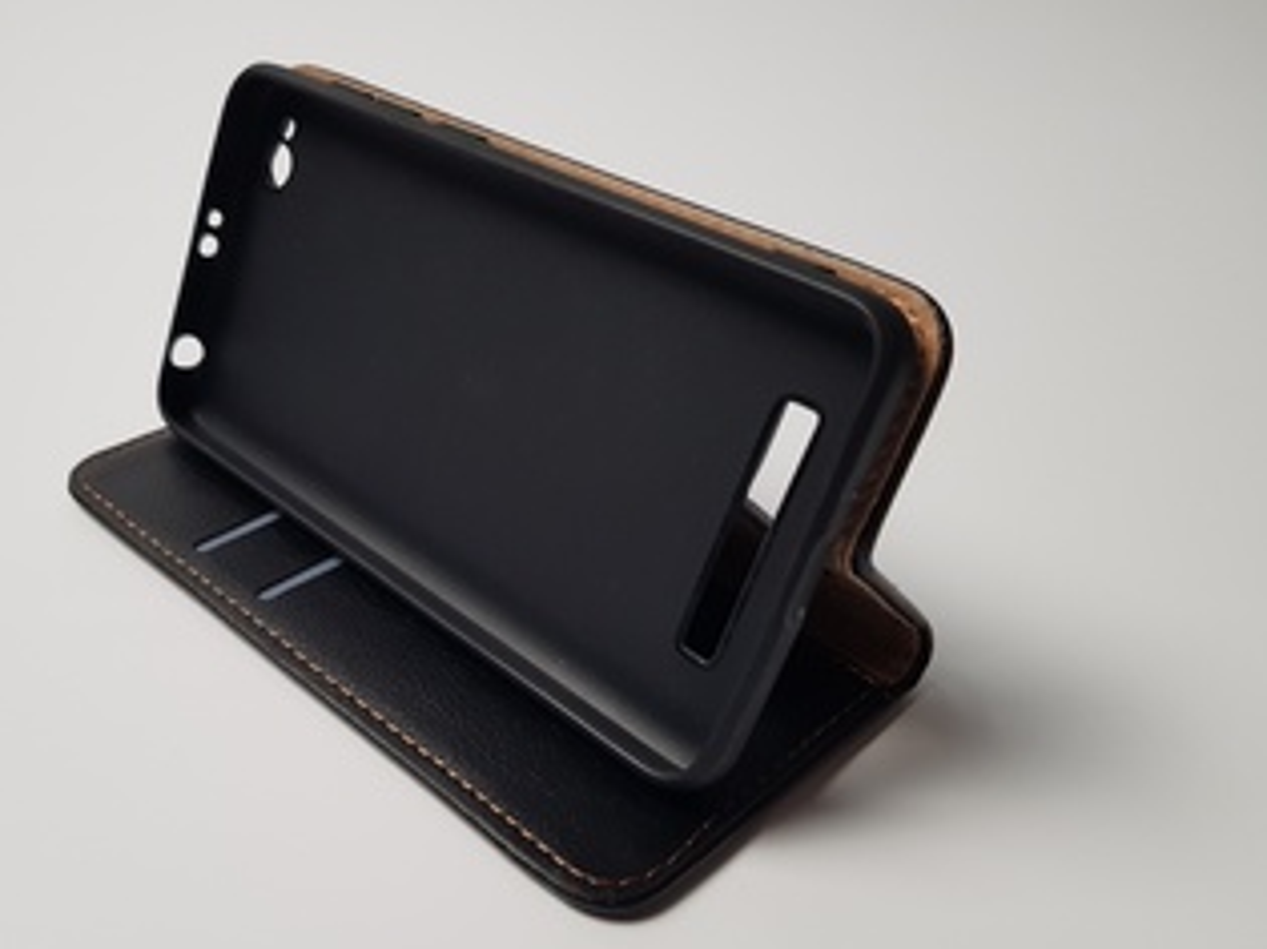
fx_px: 1207
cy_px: 567
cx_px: 499
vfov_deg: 42.7
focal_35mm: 33
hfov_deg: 54.9
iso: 200
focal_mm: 4.2
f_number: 1.7
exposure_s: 1/120
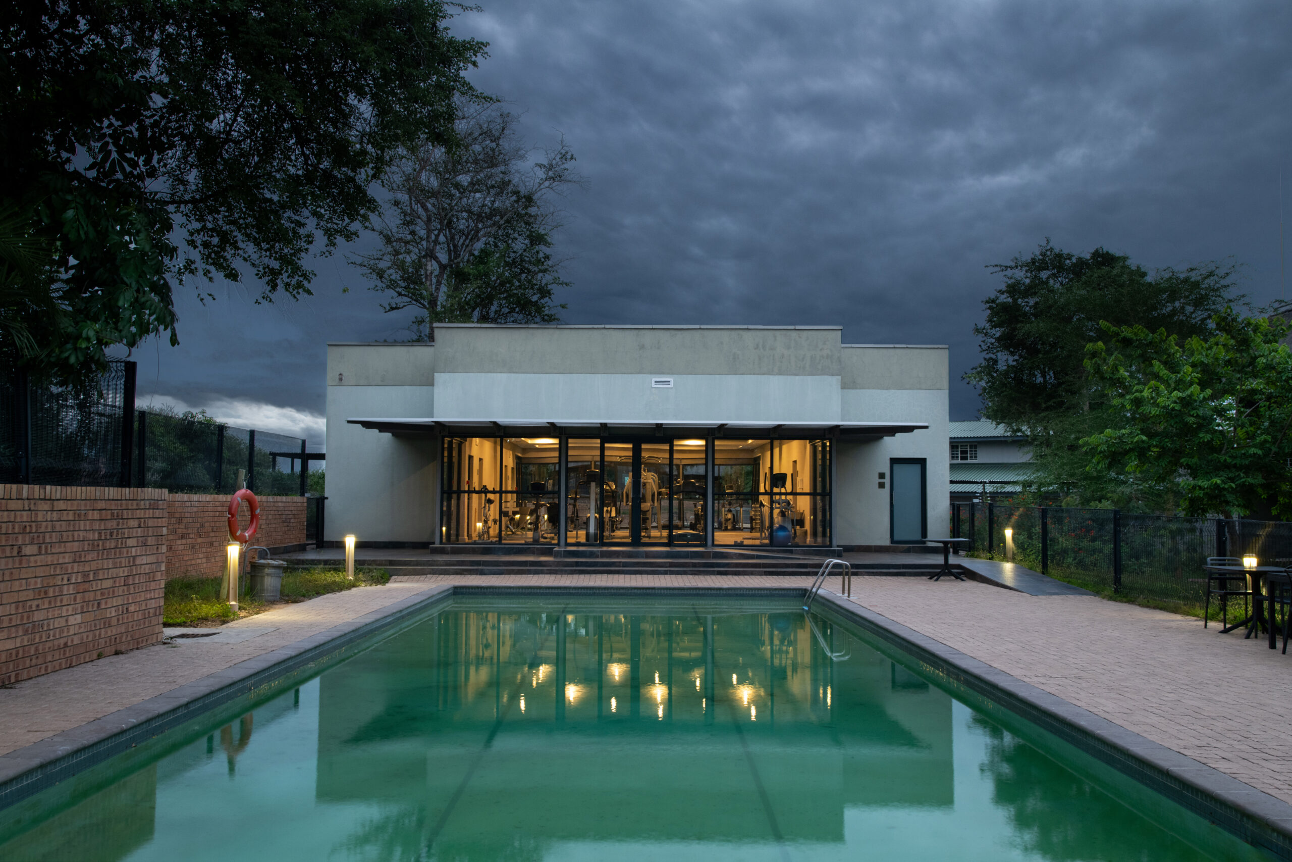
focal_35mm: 35
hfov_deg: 54.4
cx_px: 646
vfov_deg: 37.9
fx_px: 1256
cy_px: 431
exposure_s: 1/13
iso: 500
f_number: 13
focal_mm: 35
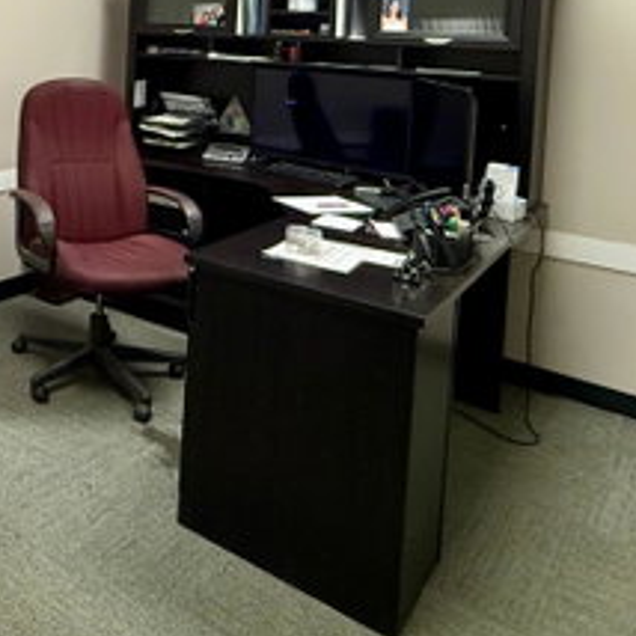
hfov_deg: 39.2
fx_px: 769
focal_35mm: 37
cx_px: -13
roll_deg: -3.1
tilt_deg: -1.1
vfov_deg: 41.1
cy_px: 53
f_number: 2.2
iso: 320
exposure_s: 1/120
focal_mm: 2.22
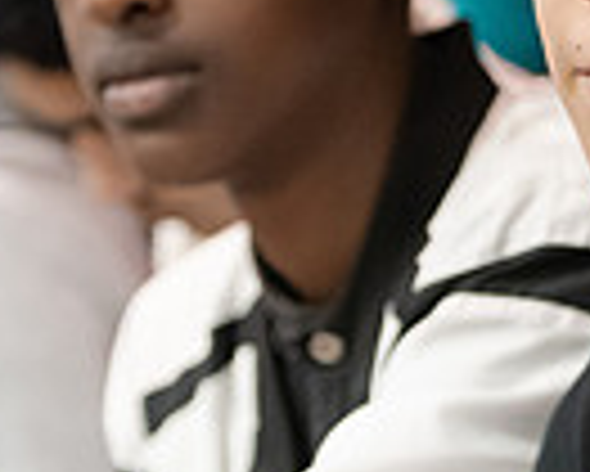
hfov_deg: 4.9
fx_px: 6903
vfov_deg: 3.9
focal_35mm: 395
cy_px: 115
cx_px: 626
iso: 6400
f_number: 3.2
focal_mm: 95
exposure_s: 1/200
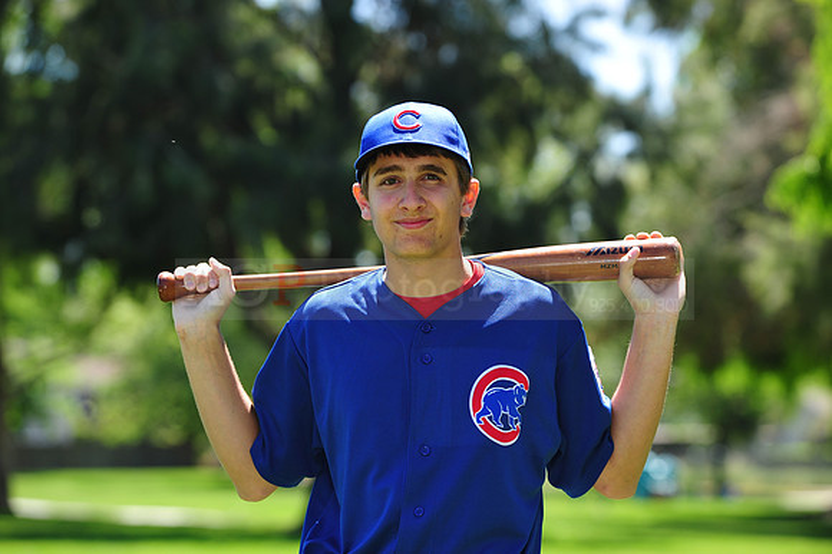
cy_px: 277
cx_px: 416
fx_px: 3811
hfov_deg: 12.5
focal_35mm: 165
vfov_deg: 8.3
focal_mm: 165
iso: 200
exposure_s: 1/320
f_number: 5.6
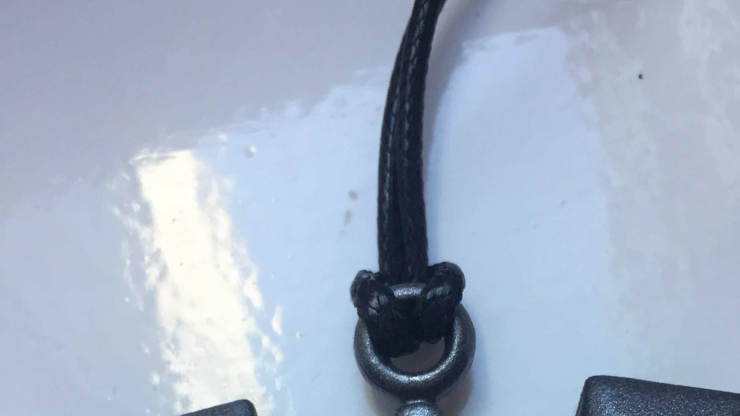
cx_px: 442
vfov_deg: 21.7
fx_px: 1001
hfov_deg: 40.4
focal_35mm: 51
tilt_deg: -80.6
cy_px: 504
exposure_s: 1/33
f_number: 2.2
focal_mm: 4.15
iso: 80
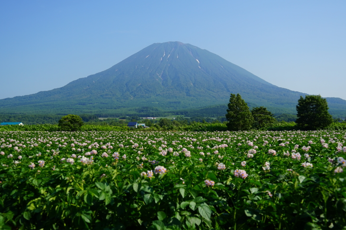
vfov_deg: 31.9
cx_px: 173
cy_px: 115
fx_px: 404
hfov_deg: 46.4
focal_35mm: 42
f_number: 4.5
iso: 100
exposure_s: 1/750
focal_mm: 28
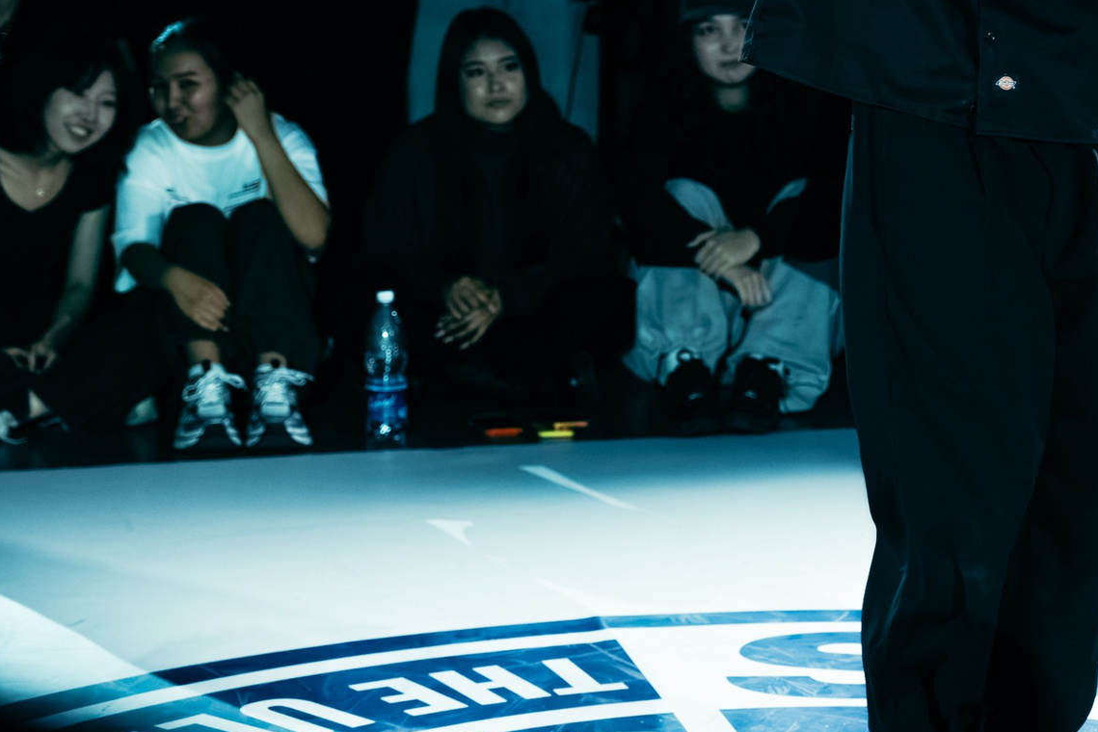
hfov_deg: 14.8
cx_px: 958
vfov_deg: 10.0
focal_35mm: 137
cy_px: 75
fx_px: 4179
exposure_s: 1/800
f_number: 2.8
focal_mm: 53
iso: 3200
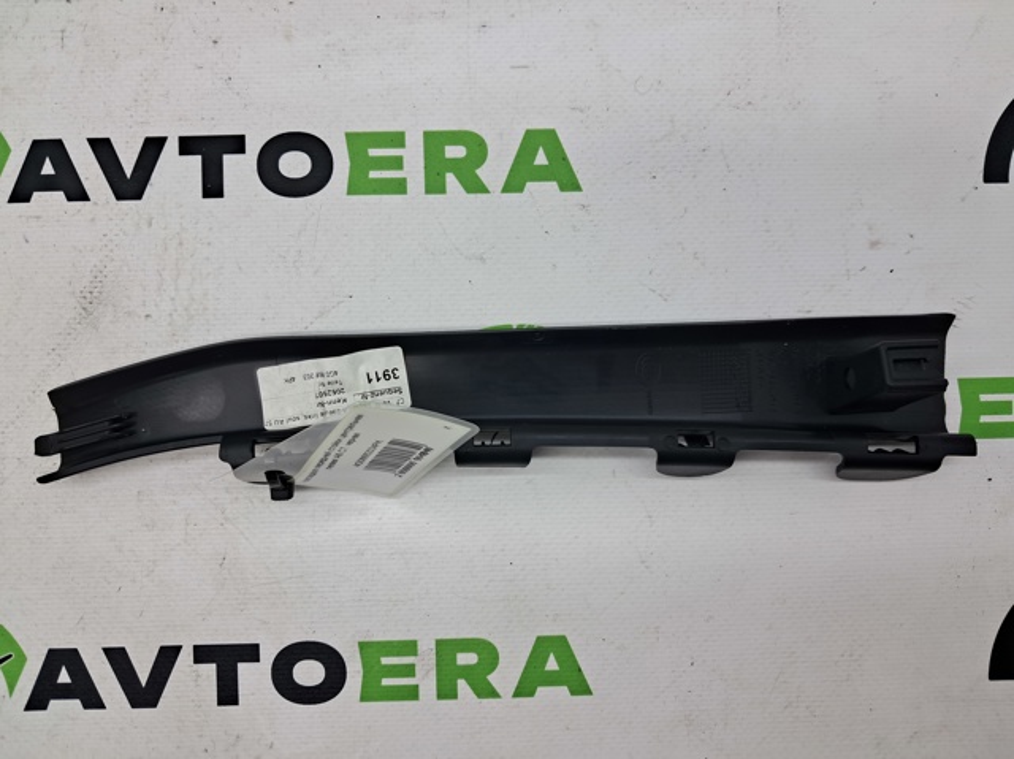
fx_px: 790
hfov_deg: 65.4
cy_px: 380
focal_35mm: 27
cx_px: 507
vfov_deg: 51.3
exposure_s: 1/100
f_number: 1.8
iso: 50
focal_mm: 4
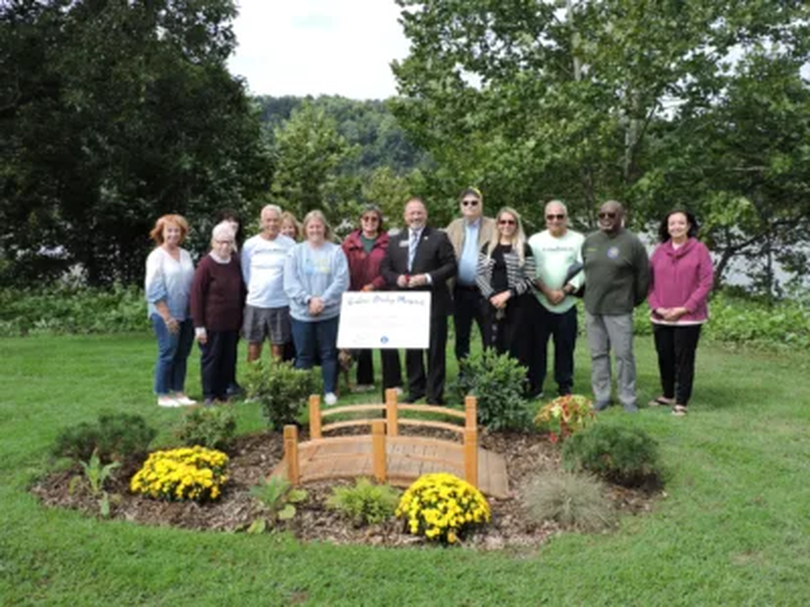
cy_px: 304
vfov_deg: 42.9
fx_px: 772
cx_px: 405
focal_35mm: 33
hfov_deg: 55.4
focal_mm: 5.9
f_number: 3.2
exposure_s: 1/640
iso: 100
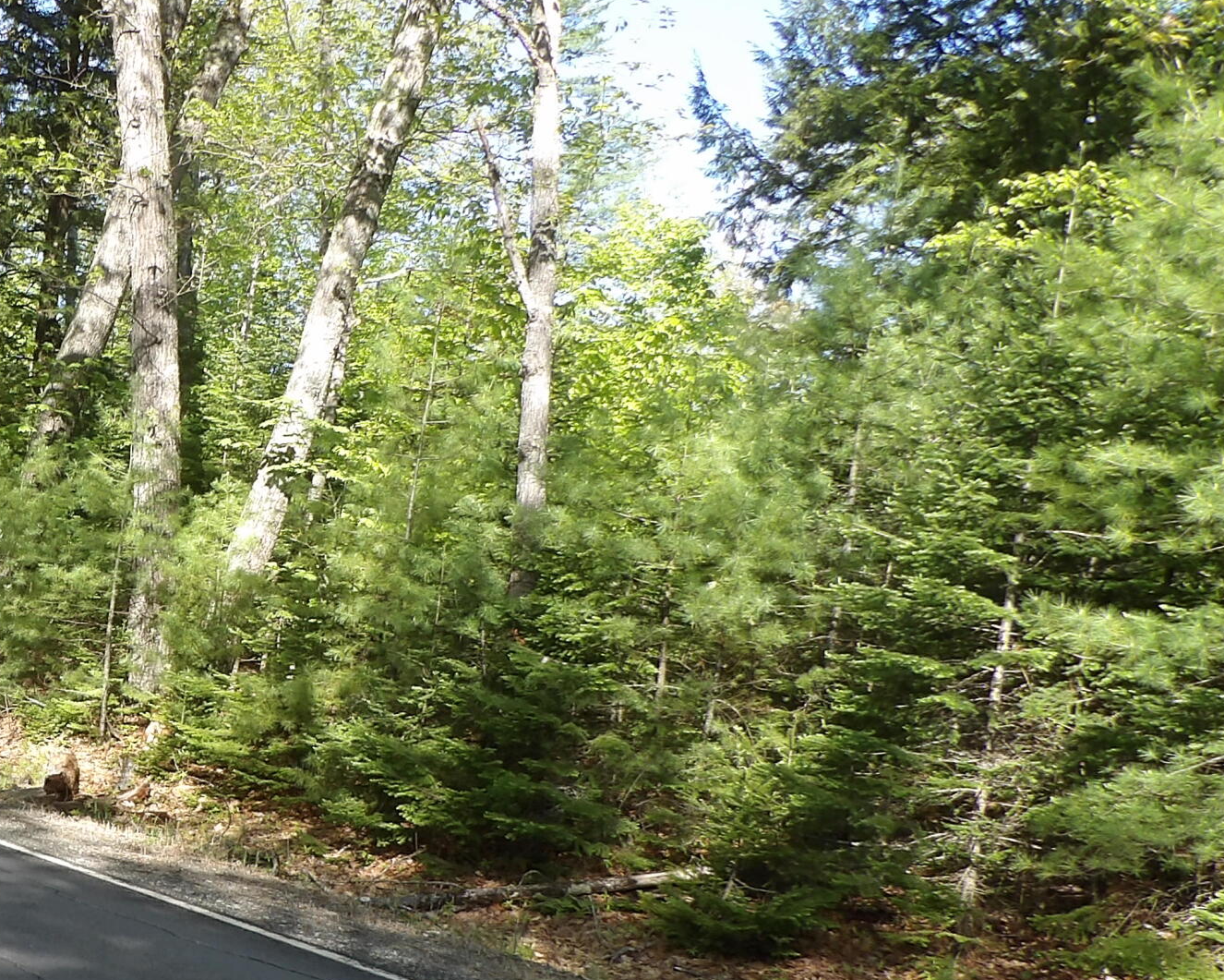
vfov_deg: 28.4
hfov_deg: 32.1
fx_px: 1920
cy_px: 650
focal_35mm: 53
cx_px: -47
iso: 100
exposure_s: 1/217
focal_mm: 4.3
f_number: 3.2
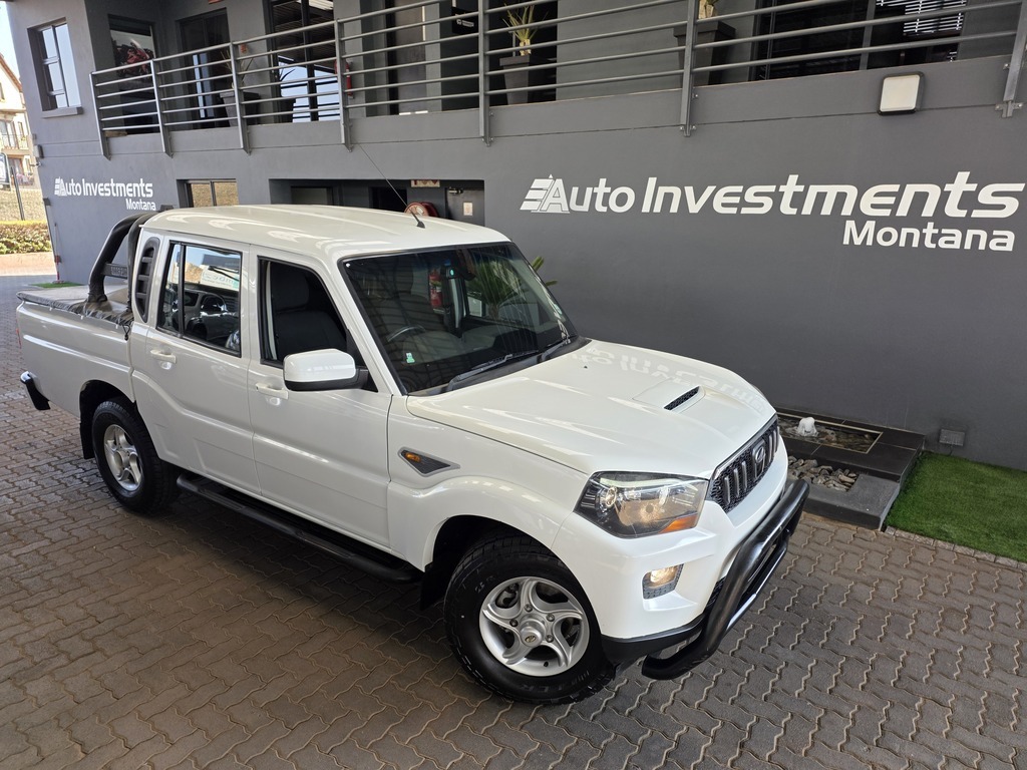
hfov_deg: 73.9
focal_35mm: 23
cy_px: 385
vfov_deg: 58.9
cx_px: 514
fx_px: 682
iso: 50
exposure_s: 1/180
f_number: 1.7
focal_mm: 6.25
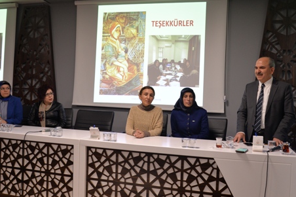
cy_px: 95
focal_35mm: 34
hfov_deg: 55.7
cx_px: 162
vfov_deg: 38.9
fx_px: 279
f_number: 4
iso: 1250
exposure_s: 1/80
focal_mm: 24
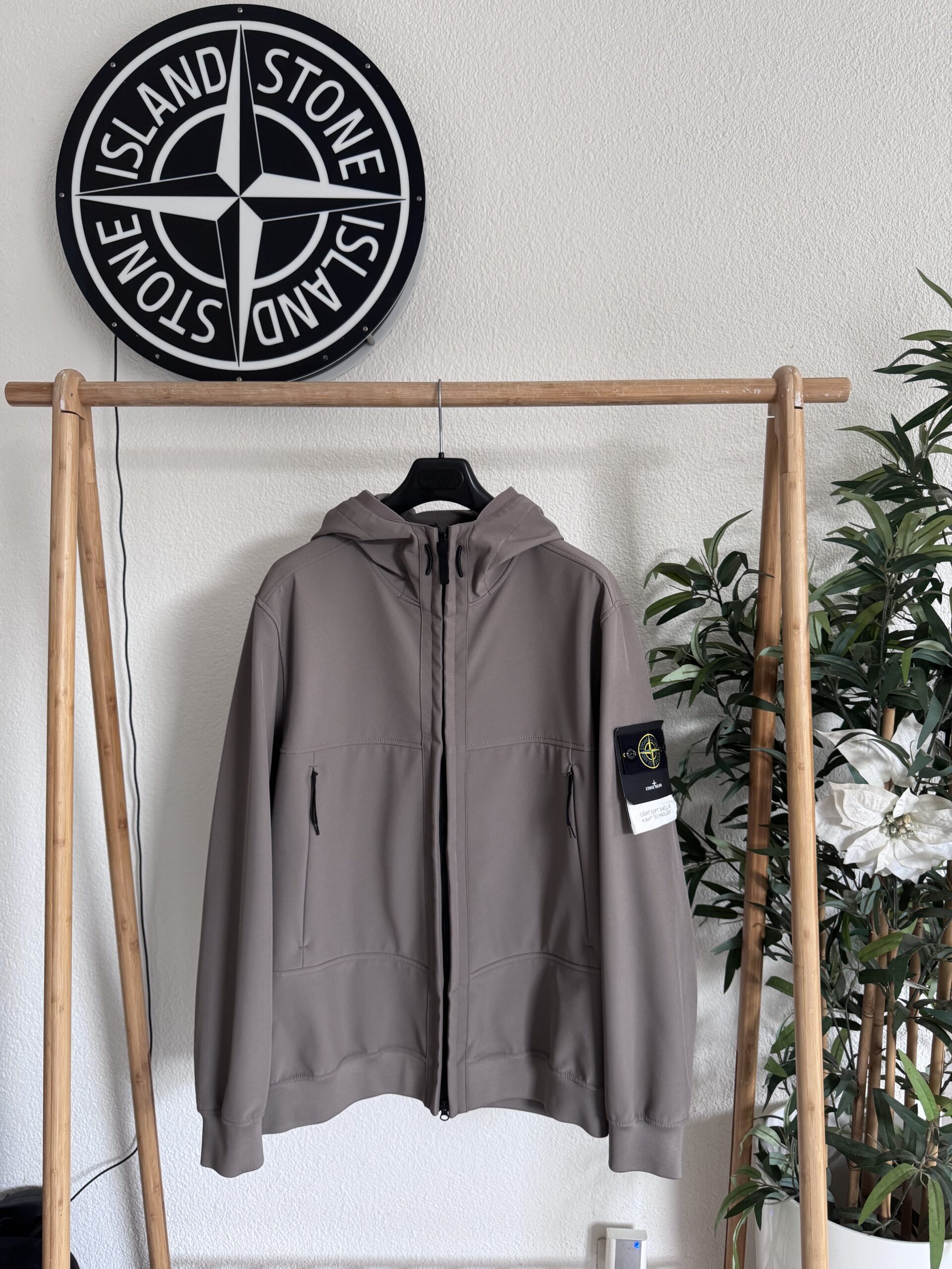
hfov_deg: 56.8
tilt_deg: -3.8
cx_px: 476
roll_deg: -0.2
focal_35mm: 24
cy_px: 634
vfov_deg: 71.6
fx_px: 880
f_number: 1.78
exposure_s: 1/50
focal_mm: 6.76
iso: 200
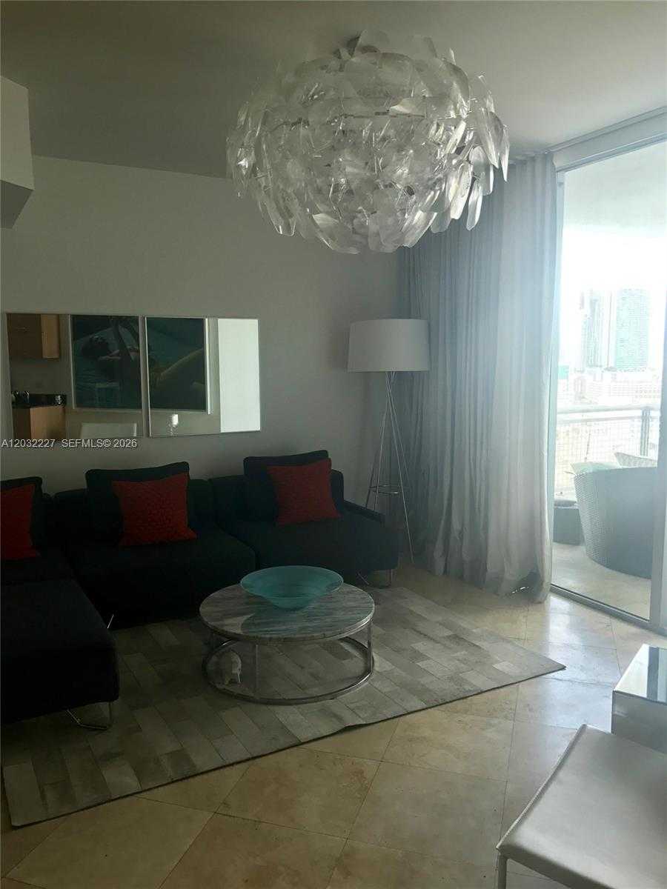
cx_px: 334
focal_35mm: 28
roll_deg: +0.3
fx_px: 719
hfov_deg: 49.7
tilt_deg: -7.6
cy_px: 444
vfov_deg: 63.4
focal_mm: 3.99
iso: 25
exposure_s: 1/60
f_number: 1.8
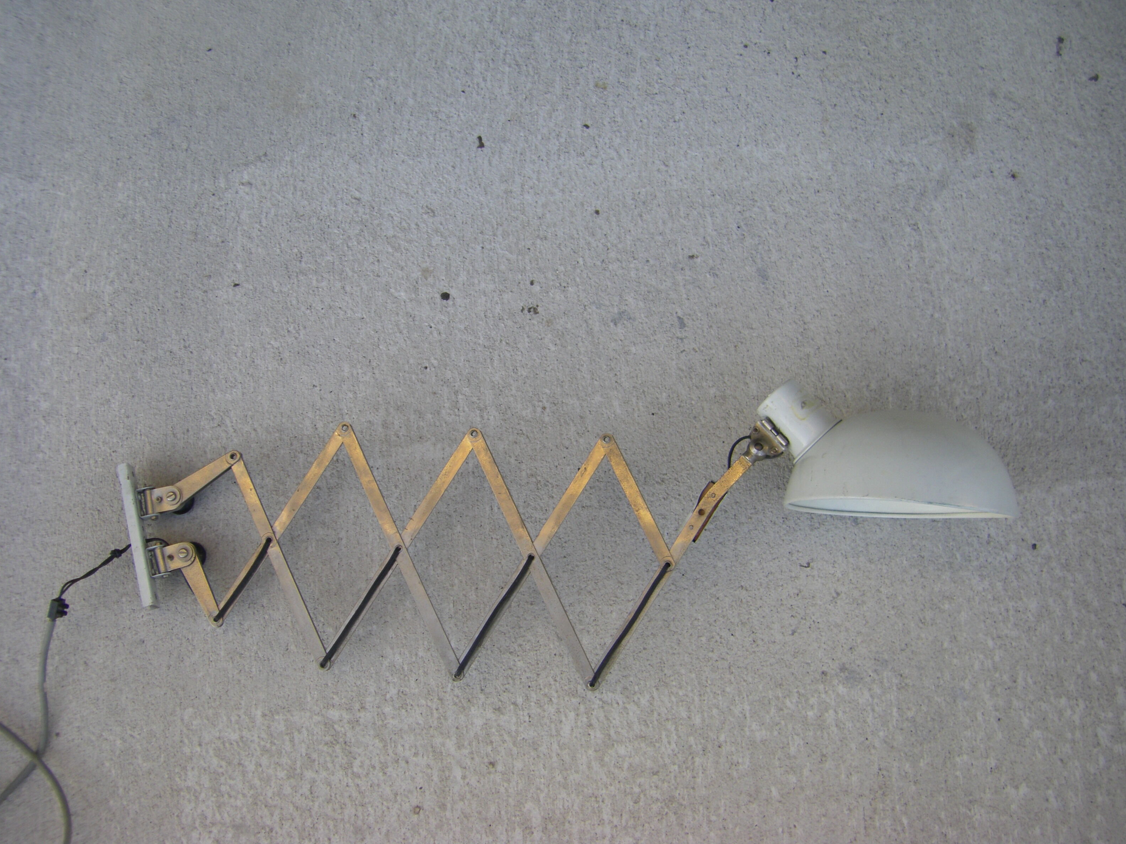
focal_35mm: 39
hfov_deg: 47.9
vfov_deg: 36.8
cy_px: 425
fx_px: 1269
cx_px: 556
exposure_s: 1/100
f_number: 3.5
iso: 64
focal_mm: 6.3
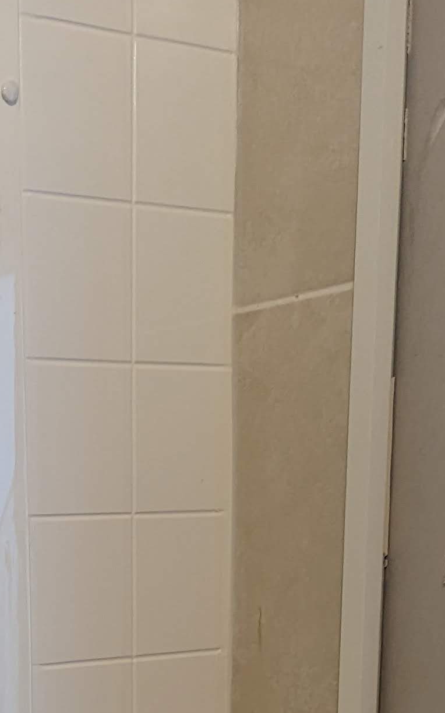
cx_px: -93
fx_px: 1650
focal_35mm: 85
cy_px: 1044
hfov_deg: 14.8
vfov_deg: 21.0
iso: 214
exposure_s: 1/100
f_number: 1.85
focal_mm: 6.81
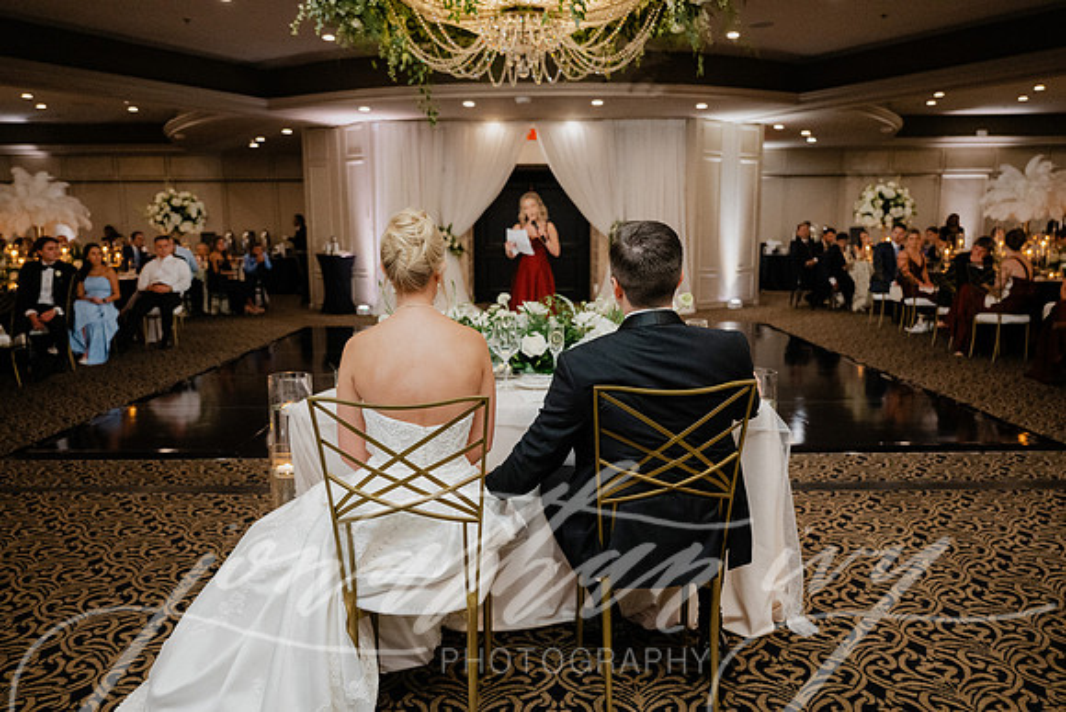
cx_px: 533
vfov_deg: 48.0
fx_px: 800
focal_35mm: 27
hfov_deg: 67.4
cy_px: 356
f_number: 2.8
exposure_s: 1/160
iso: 3200
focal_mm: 27
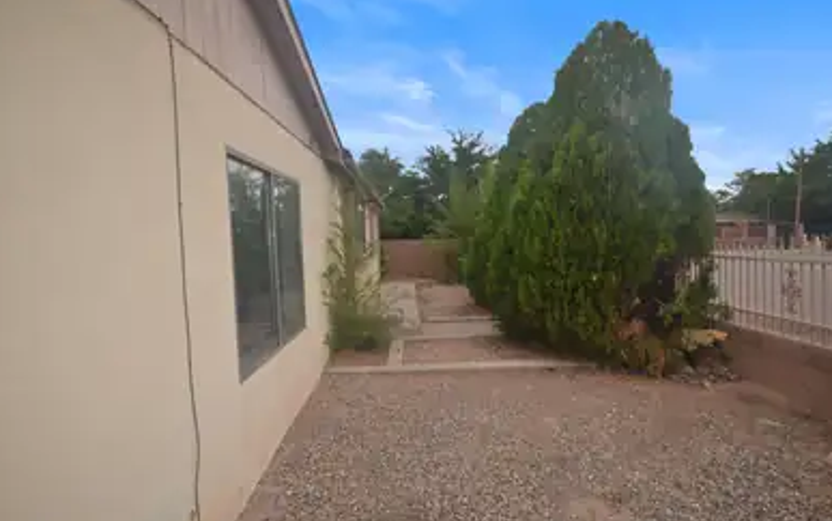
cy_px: 272
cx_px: 424
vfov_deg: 58.4
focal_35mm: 21
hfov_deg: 83.6
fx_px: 465
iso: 100
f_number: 6.3
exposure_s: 1/250
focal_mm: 13
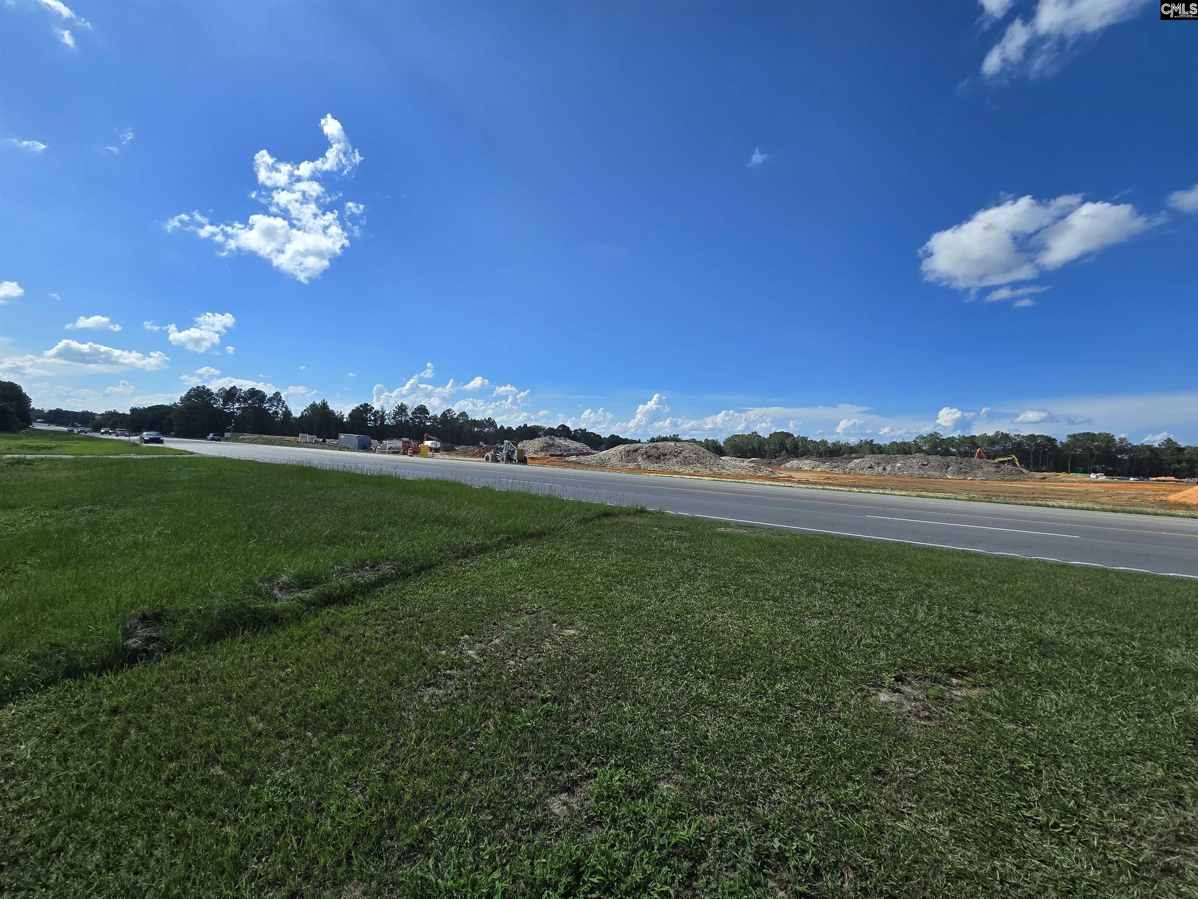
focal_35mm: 13
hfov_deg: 106.2
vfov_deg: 89.9
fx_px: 450
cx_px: 599
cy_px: 450
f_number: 2.2
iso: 50
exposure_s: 1/2937
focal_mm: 2.2
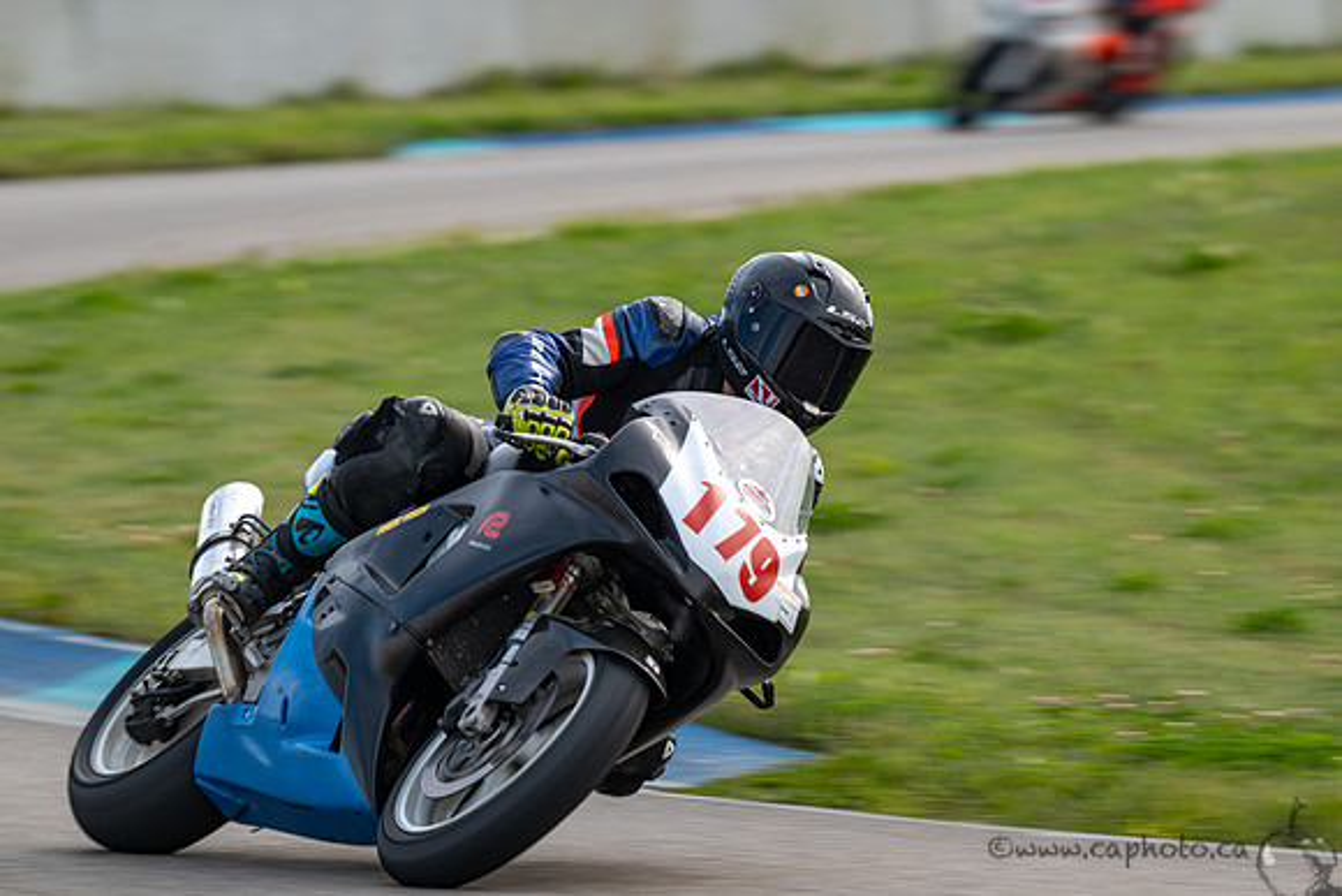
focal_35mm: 490
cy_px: 448
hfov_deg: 4.2
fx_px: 18270
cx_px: 671
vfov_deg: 2.8
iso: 110
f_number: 10
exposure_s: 1/160
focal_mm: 490
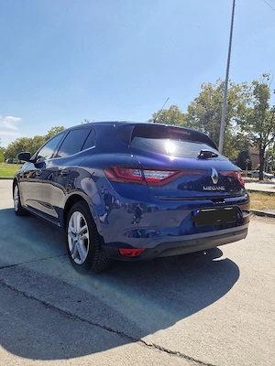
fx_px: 244
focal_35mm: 23
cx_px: 138
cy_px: 183
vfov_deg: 73.9
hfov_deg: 58.9
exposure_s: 1/1429
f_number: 1.8
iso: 50
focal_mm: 5.4
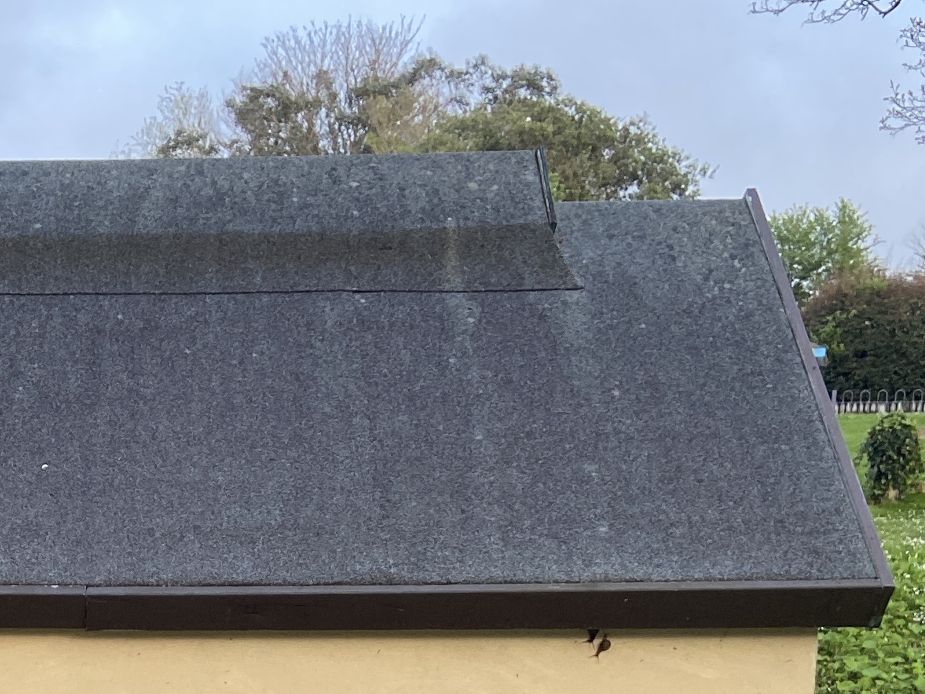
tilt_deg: -10.5
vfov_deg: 17.4
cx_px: -1
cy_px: 967
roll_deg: -0.8
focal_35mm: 78
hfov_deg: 23.9
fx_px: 2084
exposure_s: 1/102
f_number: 1.8
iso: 125
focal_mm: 4.25
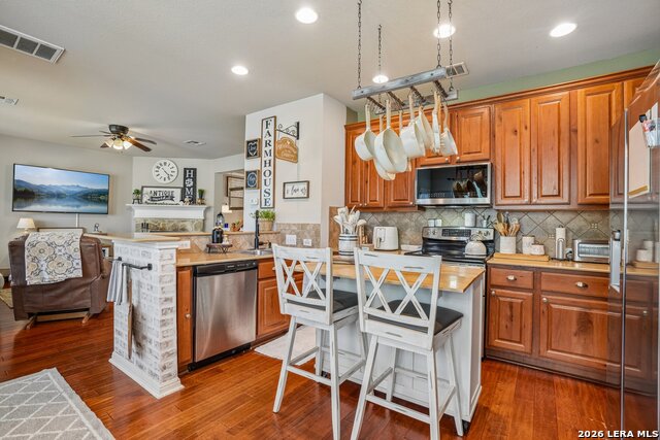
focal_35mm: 16
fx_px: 293
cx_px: 330
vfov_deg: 73.8
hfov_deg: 96.7
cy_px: 220
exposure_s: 1/10
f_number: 8
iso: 400
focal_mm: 16
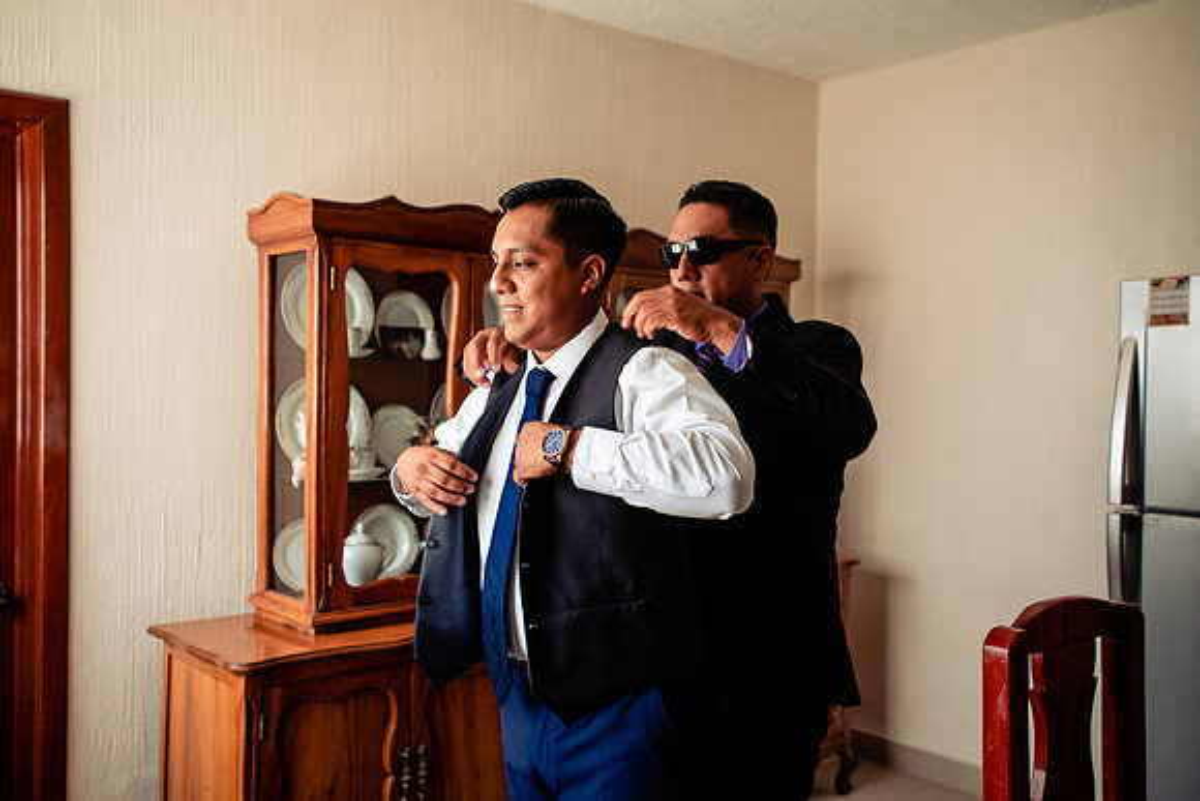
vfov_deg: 37.9
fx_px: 1167
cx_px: 600
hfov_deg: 54.4
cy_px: 400
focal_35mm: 35
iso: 400
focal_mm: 35
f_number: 3.5
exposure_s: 1/160
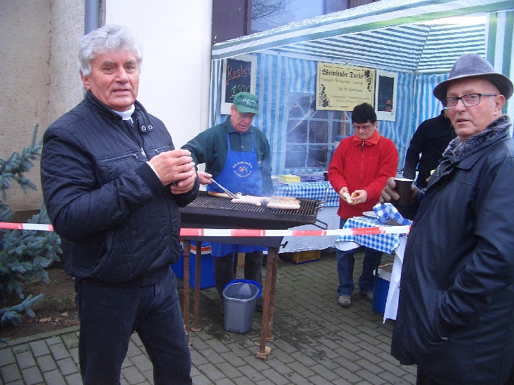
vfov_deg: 40.7
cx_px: 257
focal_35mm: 35
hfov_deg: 52.6
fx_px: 520
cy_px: 192
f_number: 2.6
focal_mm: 5.8
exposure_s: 1/50
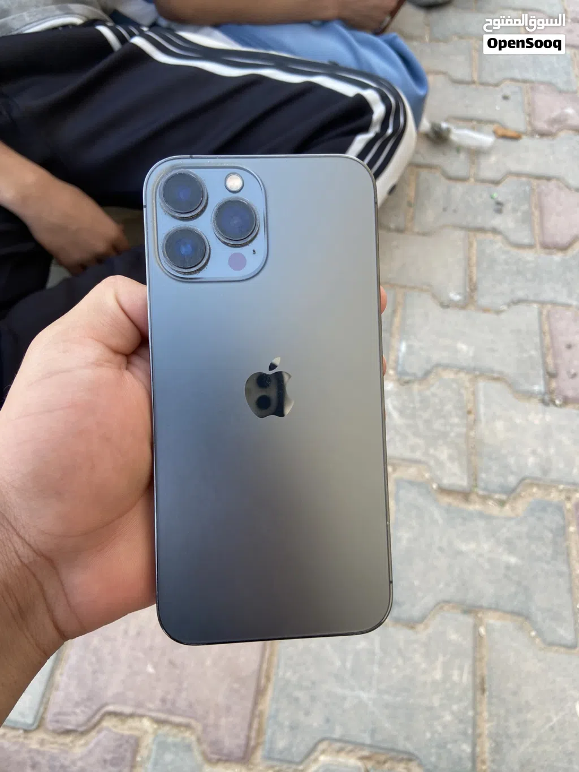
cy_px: 386
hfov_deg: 53.1
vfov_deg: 67.3
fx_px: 580
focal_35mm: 26
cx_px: 290
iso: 50
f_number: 1.8
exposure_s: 1/121
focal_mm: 4.25
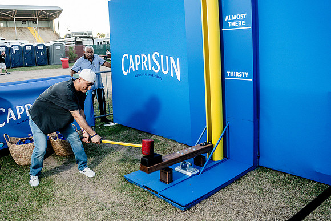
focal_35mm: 30
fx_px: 280
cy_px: 102
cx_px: 174
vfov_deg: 43.0
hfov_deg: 61.1
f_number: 4
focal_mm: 24
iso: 800
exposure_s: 1/200
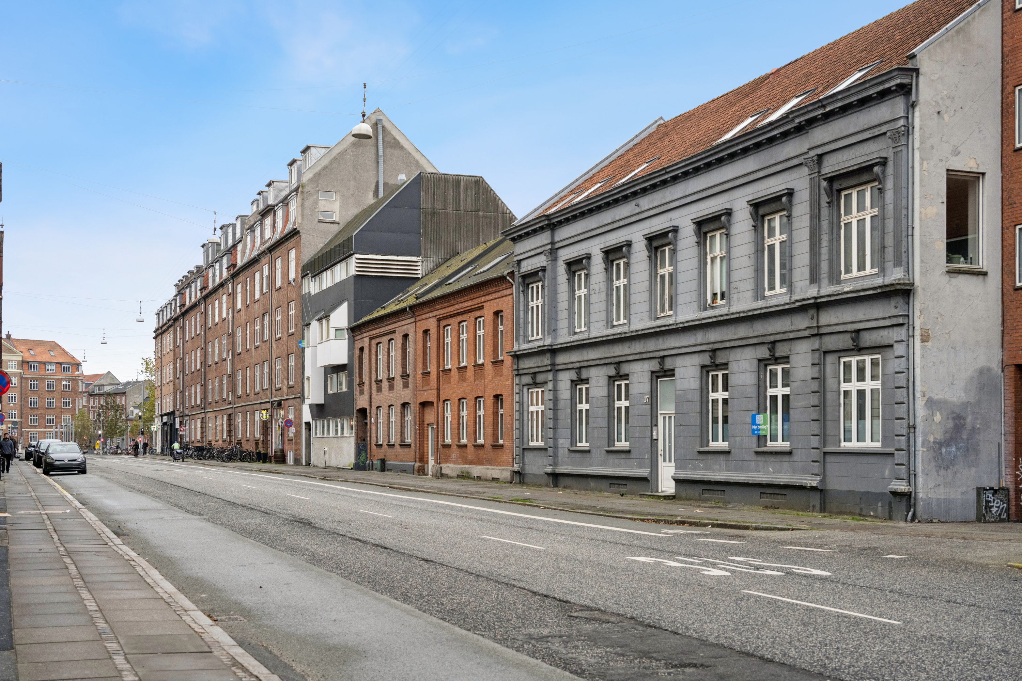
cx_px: 511
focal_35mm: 42
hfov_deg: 46.4
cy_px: 340
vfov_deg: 31.9
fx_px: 1192
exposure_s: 1/250
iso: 560
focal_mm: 42
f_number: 4
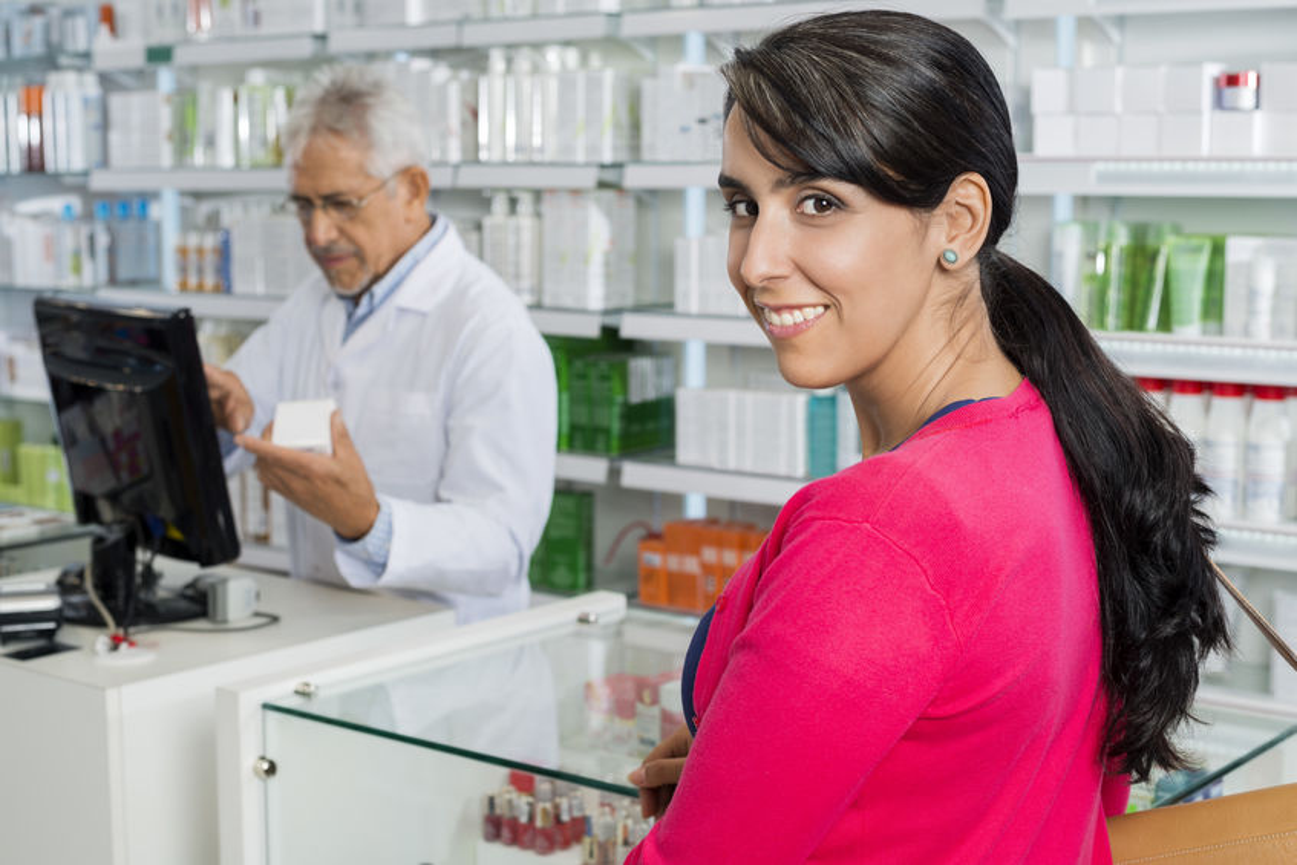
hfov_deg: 39.6
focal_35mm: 50
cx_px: 648
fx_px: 1802
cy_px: 432
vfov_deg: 27.0
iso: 125
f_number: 5.6
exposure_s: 1/125
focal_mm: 50
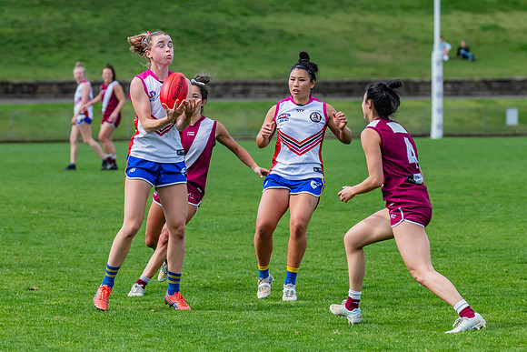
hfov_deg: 7.5
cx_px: 185
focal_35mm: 274
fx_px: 4015
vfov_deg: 5.0
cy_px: 124
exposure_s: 1/1600
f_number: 5.6
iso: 800
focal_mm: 210
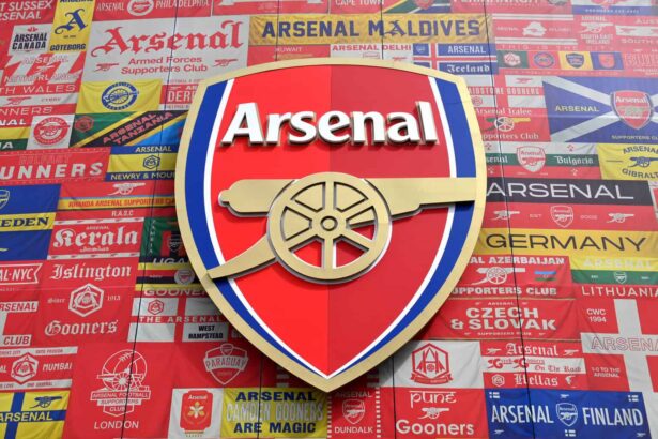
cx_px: 329
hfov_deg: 46.4
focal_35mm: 42
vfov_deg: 31.9
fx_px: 768
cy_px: 220
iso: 64
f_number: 5
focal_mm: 42
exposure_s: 1/1000
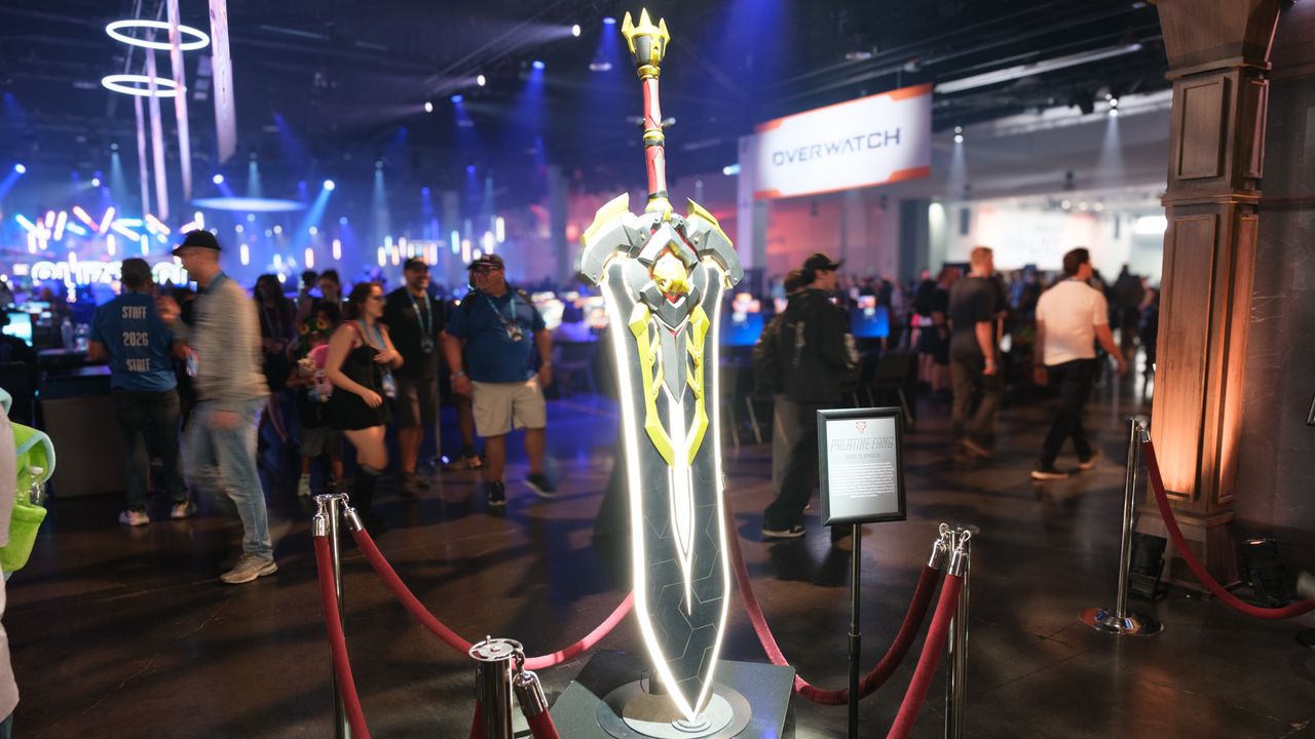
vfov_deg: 45.7
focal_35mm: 25
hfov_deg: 73.7
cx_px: 658
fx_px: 877
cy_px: 405
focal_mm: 16
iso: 1250
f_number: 4
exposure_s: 1/20
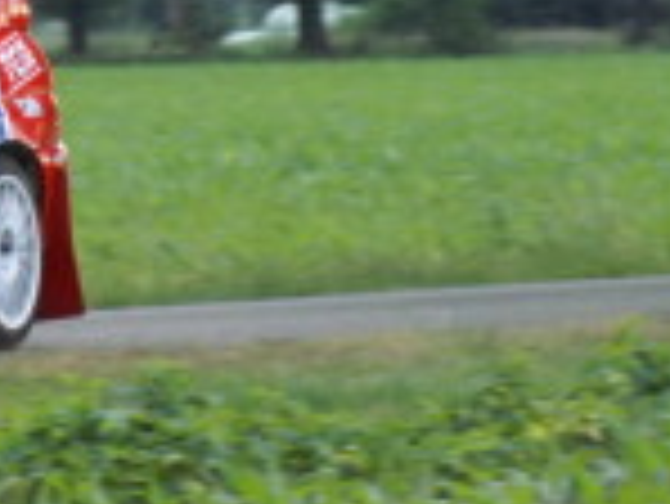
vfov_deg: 1.9
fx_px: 15166
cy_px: 196
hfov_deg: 2.5
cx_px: -441
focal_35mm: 783
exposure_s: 1/320
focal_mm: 135
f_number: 6.3
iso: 800
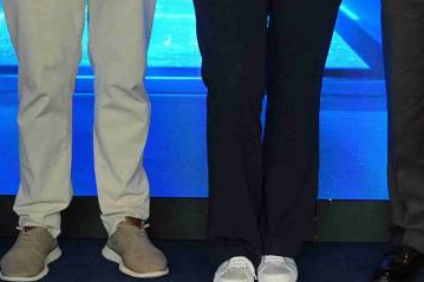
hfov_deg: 13.9
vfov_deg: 9.2
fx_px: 1730
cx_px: 352
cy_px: -96
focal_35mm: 147
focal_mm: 44
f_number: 4
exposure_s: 1/320
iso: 1250
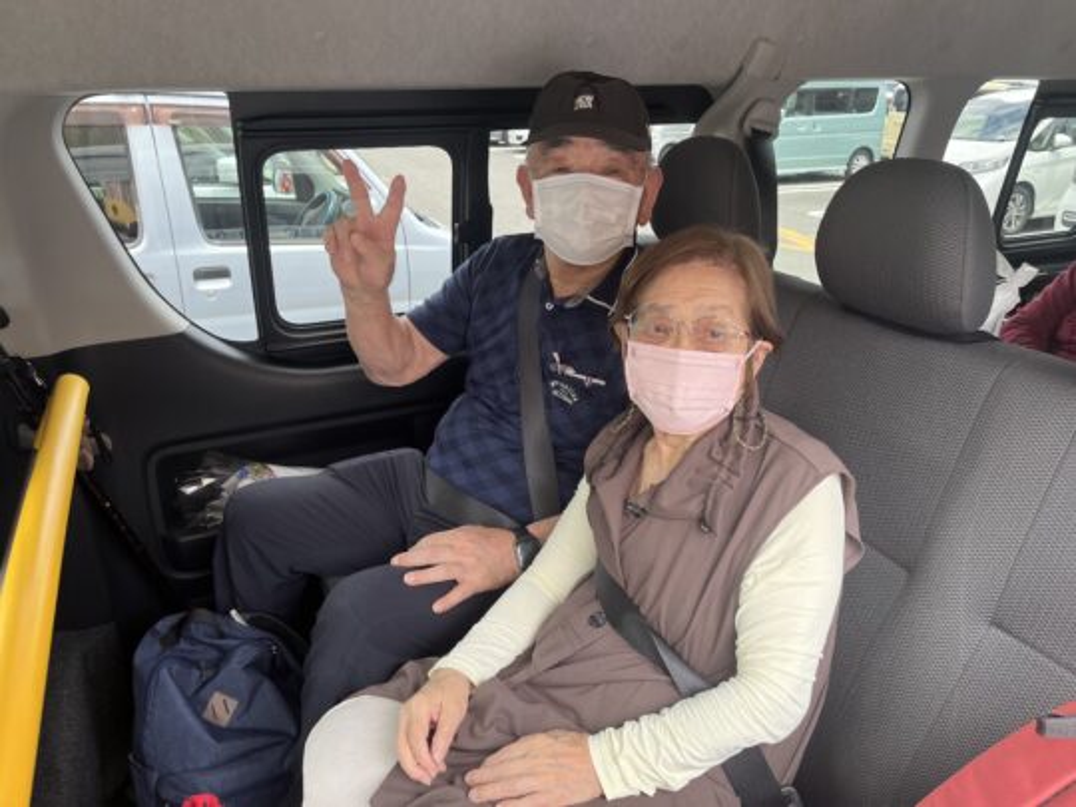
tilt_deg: -21.8
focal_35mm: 26
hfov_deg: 67.3
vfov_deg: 53.1
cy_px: 404
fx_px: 808
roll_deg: -0.8
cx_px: 538
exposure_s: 1/200
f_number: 1.6
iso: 40
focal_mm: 5.1
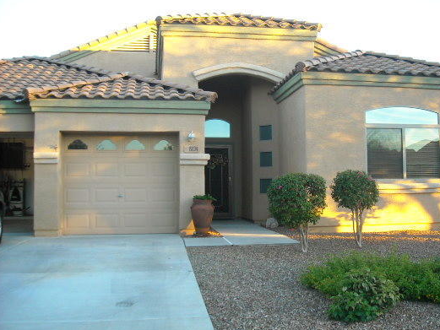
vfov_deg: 33.6
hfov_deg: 43.6
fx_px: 547
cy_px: 165
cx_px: 267
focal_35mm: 43
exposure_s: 1/184
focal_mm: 5.7
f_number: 2.8
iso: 237
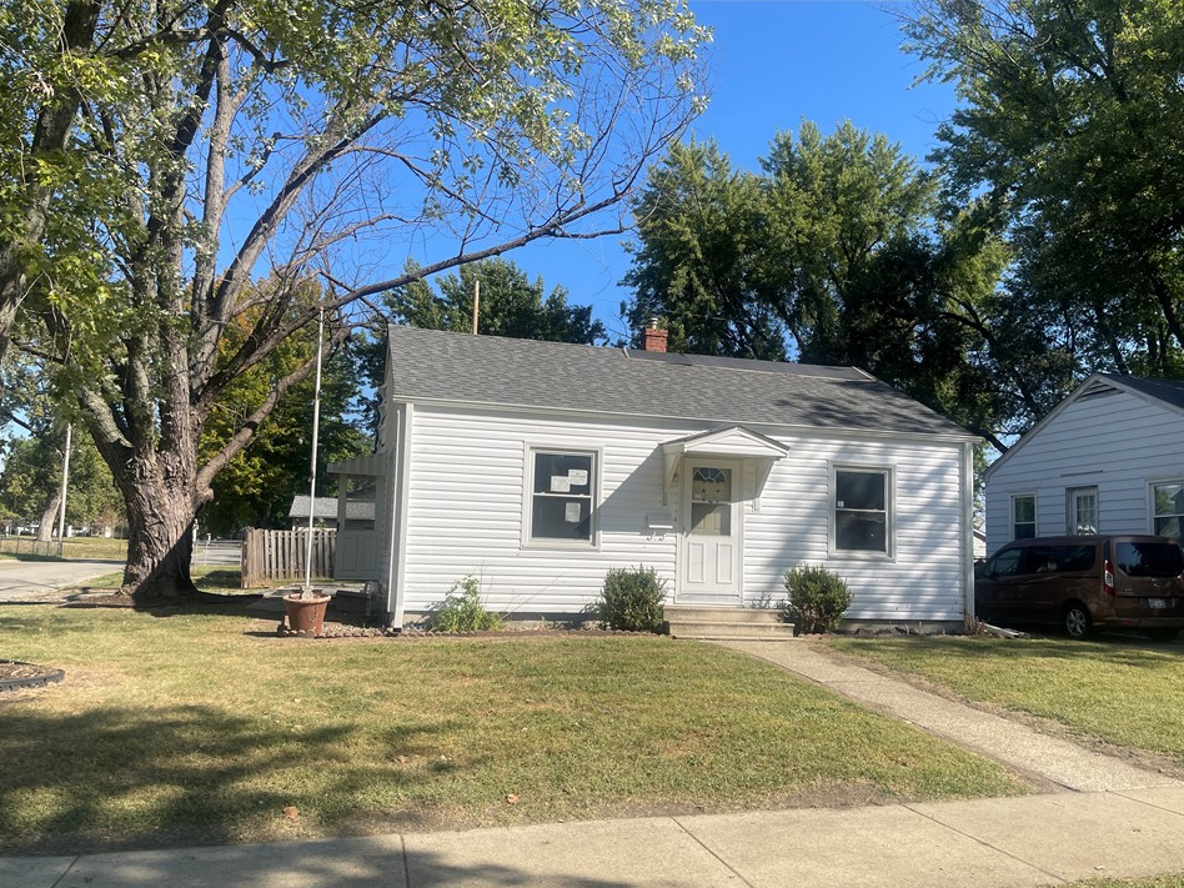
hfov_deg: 65.3
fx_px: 924
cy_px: 478
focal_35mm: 27
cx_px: 593
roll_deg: -1.6
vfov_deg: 51.3
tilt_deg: +5.7
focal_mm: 5.1
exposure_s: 1/3344
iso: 32
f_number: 1.6
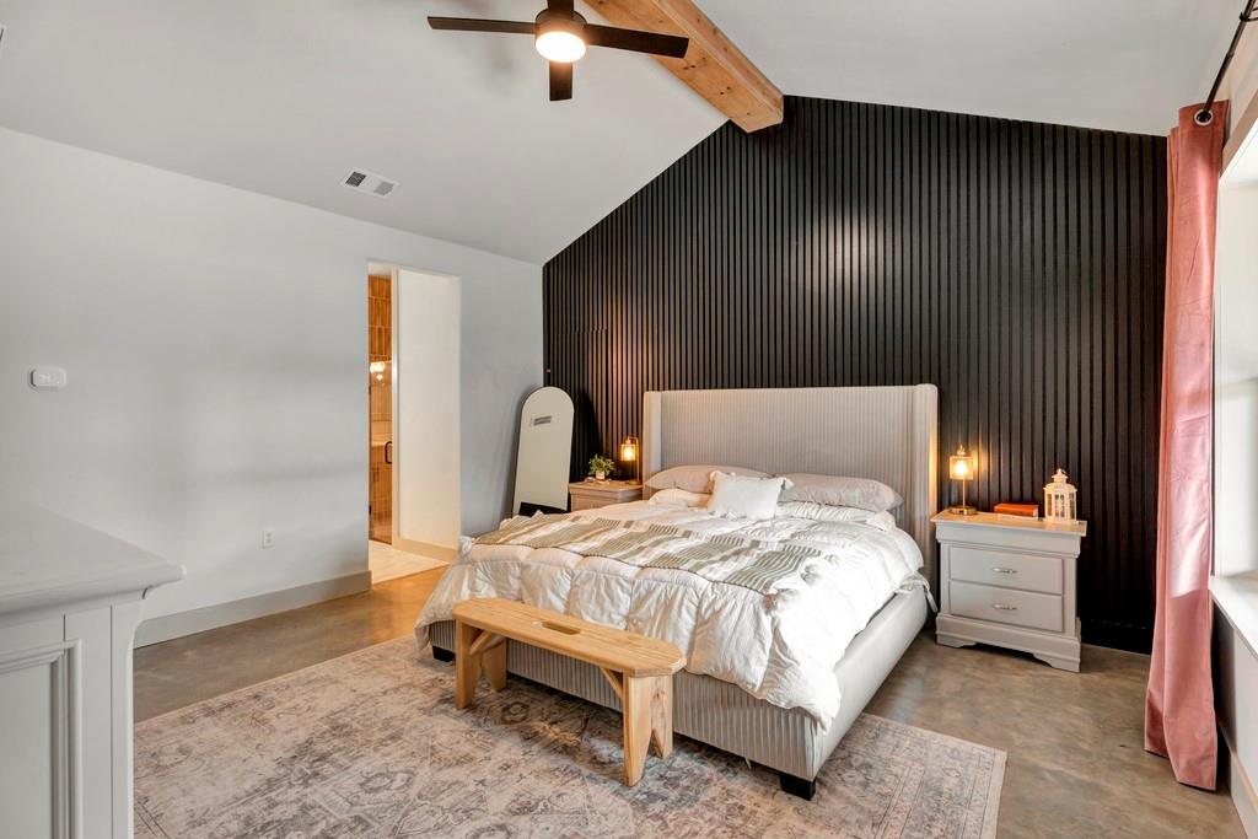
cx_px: 629
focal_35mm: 17
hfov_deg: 92.6
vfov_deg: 69.8
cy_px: 420
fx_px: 601
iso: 160
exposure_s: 1/2.5
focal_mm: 17.2
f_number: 9
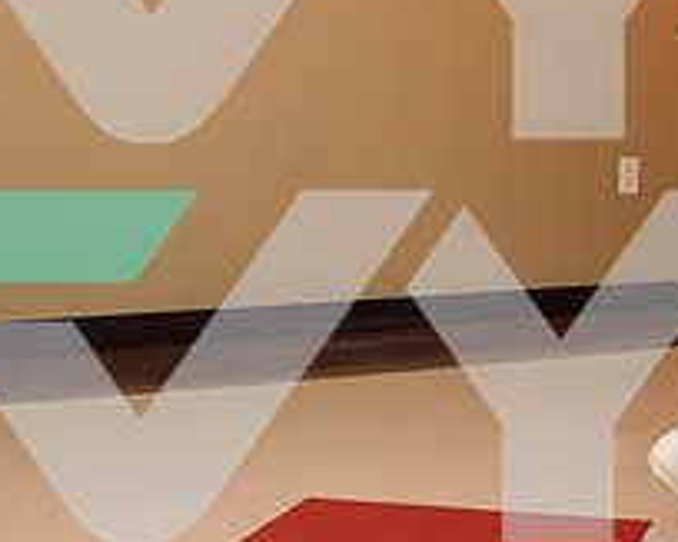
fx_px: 1605
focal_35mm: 80
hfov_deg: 22.7
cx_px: 708
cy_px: -35
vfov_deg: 18.5
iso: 250
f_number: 5
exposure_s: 1/250
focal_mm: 30
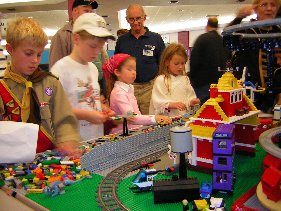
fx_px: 292
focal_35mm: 36
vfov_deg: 39.7
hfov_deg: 51.4
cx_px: 140
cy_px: 106
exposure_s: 1/6.8
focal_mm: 4.7
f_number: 2.6
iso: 50
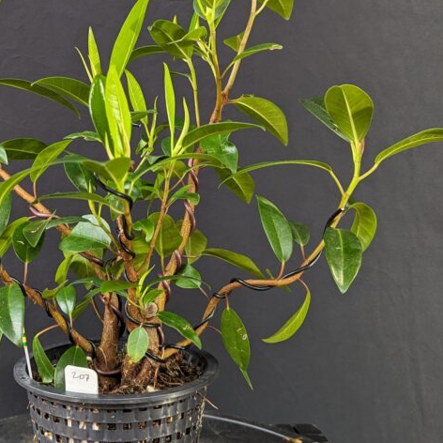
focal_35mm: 46
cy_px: 191
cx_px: 109
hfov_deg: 35.9
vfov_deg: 36.7
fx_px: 666
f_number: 1.85
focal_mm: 6.81
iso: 56
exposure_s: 1/50
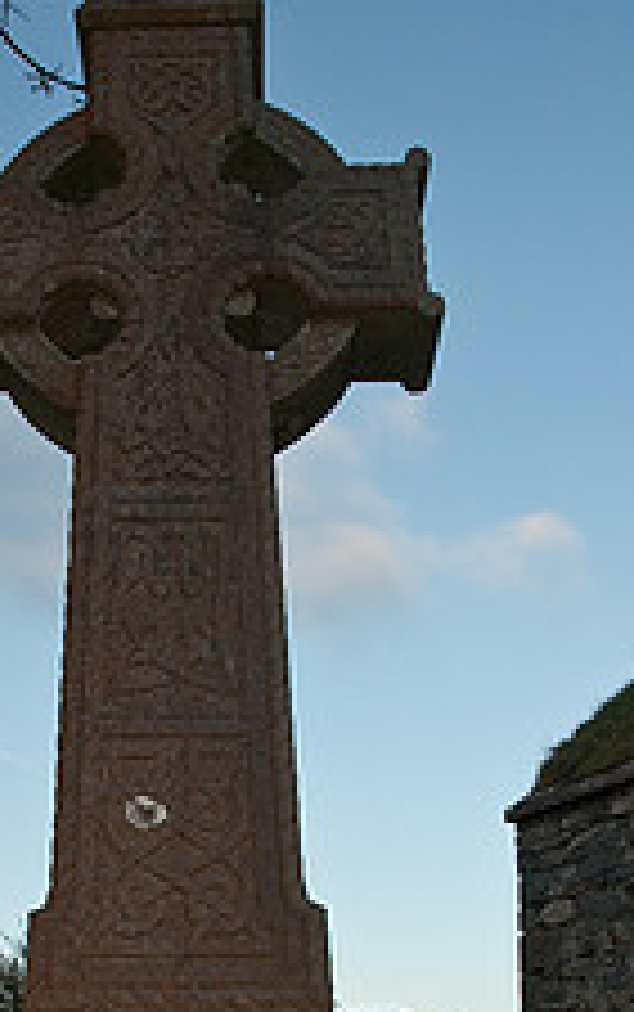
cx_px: 146
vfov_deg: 35.6
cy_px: 823
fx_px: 1518
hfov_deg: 23.3
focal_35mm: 55
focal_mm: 18
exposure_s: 1/250
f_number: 7.1
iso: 400
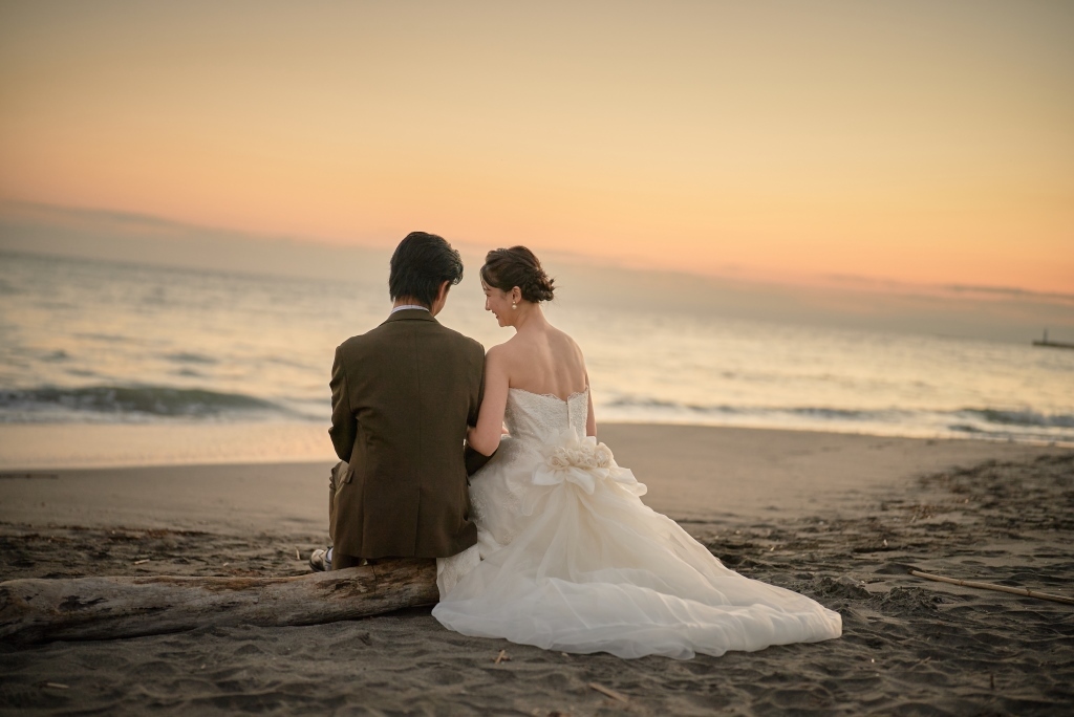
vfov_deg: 27.0
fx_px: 1492
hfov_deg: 39.6
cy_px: 358
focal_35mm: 50
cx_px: 537
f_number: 1.4
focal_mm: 50
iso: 160
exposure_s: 1/1000
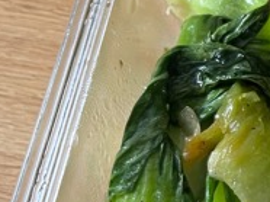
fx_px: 872
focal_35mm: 112
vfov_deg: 13.0
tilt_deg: -59.4
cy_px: 193
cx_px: 505
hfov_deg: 15.0
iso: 160
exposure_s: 1/60
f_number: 1.6
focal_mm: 5.1
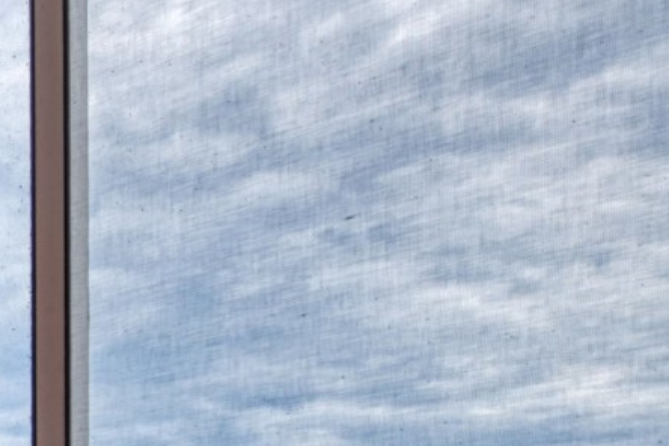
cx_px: -545
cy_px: 738
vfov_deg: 18.4
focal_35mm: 62
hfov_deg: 21.2
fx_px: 1152
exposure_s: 1/60
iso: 500
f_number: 9
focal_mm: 17
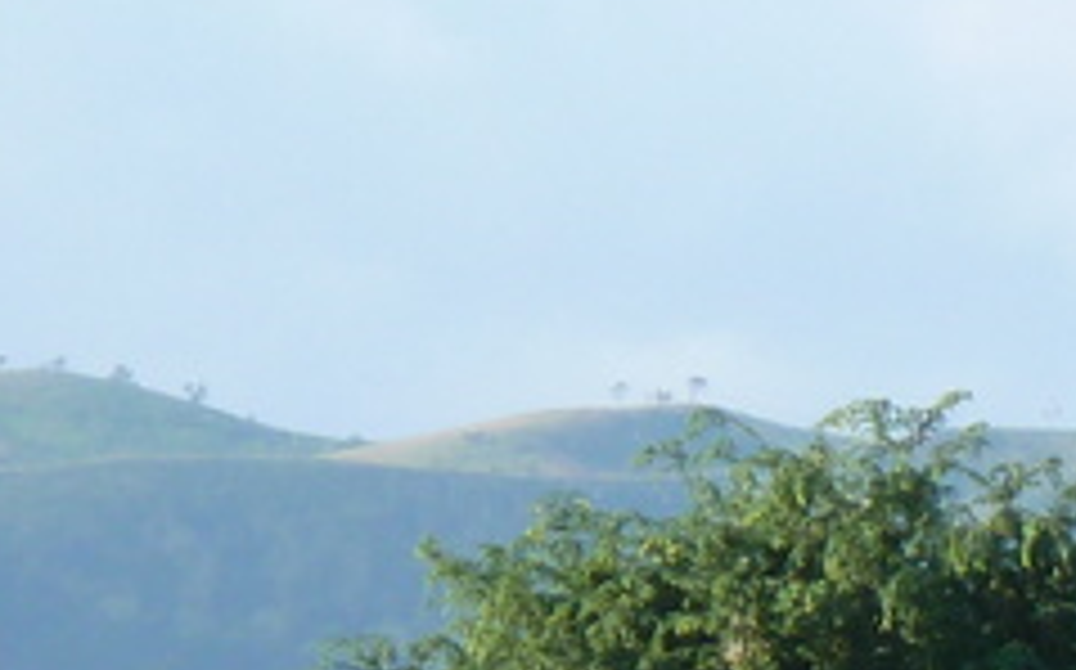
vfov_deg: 1.7
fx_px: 22916
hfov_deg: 2.7
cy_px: 1439
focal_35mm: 782
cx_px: 2075
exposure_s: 1/160
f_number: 4.5
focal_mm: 24.1
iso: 80
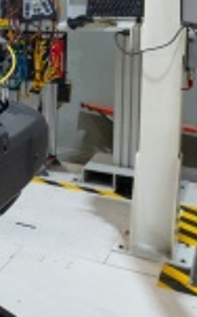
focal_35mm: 71
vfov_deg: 27.7
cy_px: 18
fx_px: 612
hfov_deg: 12.8
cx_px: -308
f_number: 5
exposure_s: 1/125
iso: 1600
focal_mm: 14
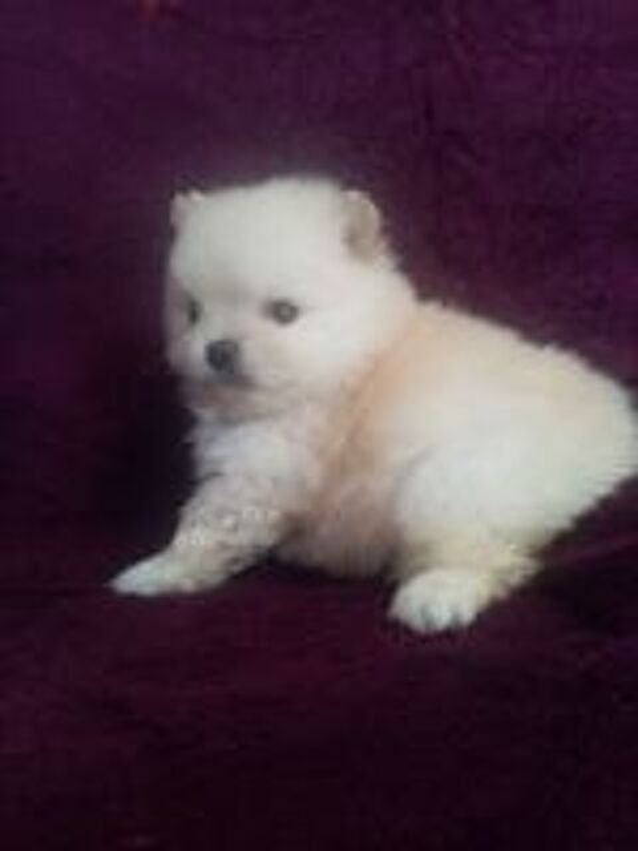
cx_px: 319
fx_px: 639
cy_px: 426
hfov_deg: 53.1
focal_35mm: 26
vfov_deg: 67.3
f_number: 1.8
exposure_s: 1/33.3
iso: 341
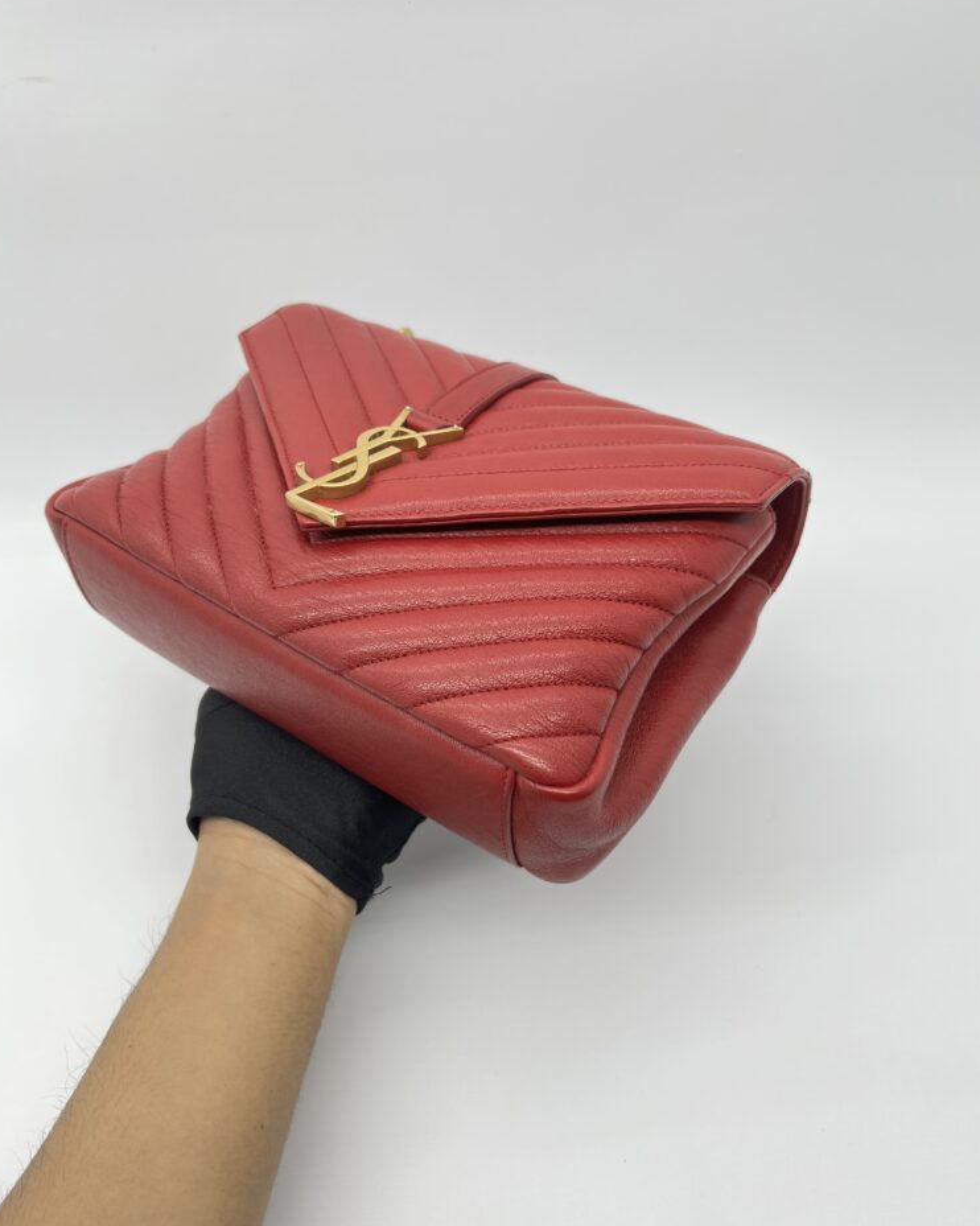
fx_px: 1015
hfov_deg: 51.5
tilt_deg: -45.0
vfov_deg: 62.2
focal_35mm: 28
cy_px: 657
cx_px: 489
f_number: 1.5
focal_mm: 5.7
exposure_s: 1/100
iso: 32
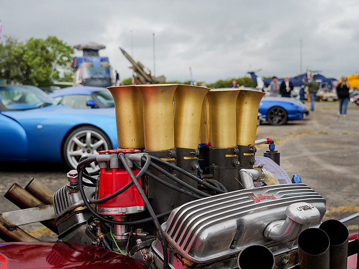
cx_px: 205
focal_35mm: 53
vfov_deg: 27.5
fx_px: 550
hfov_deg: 36.1
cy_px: 138
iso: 250
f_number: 3.5
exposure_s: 1/320
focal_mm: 23
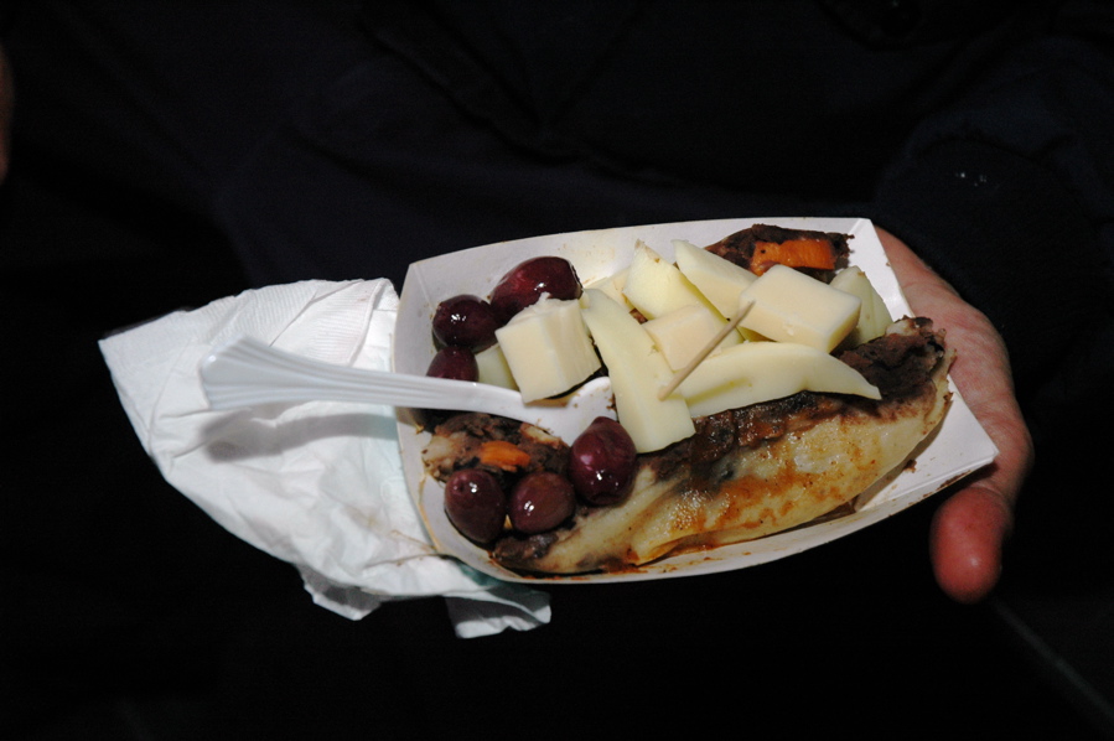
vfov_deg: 18.2
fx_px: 2319
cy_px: 370
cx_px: 557
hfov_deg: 27.0
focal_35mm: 75
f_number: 4.5
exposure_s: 1/30
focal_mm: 50
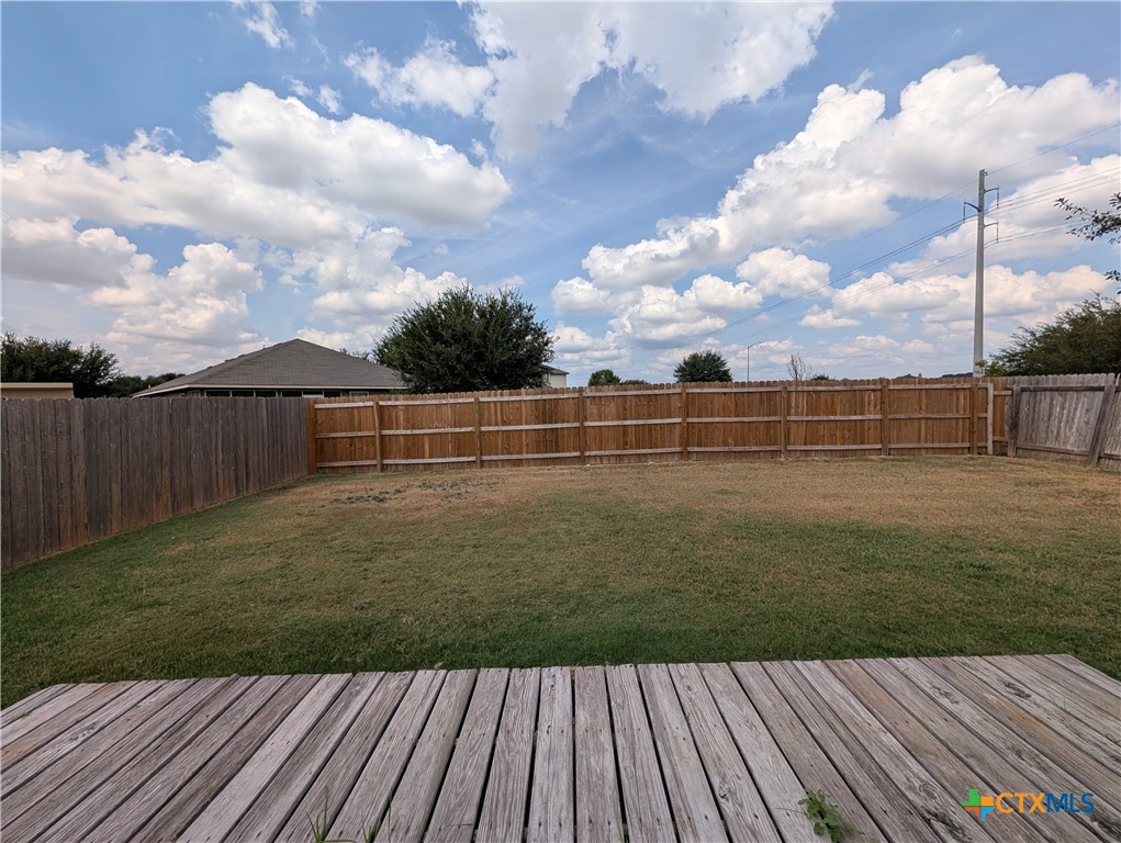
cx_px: 560
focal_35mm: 12
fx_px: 389
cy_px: 422
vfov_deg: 94.6
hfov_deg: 110.5
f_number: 1.7
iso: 53
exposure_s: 1/5319
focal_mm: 2.02
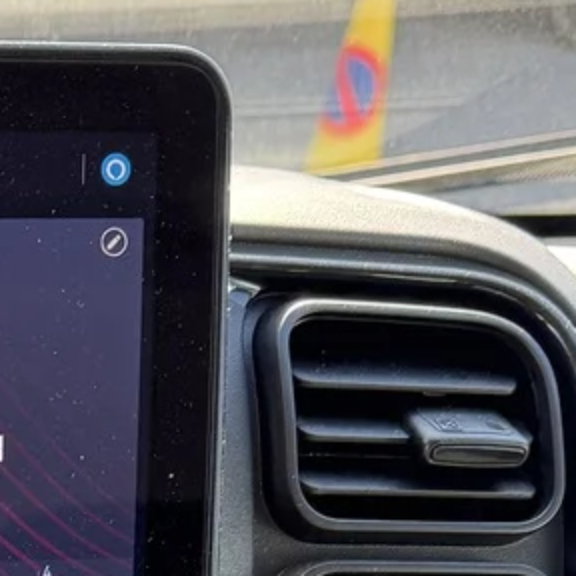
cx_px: -362
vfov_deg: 13.2
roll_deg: -2.6
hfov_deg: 13.6
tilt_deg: -37.6
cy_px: 1054
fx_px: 2221
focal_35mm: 118
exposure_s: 1/137
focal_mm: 6.76
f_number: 1.78
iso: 80
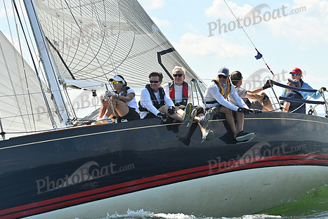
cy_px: 130
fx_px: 1076
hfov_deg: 17.3
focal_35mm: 118
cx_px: 171
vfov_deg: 11.6
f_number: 6.3
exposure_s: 1/1250
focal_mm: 95
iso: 250
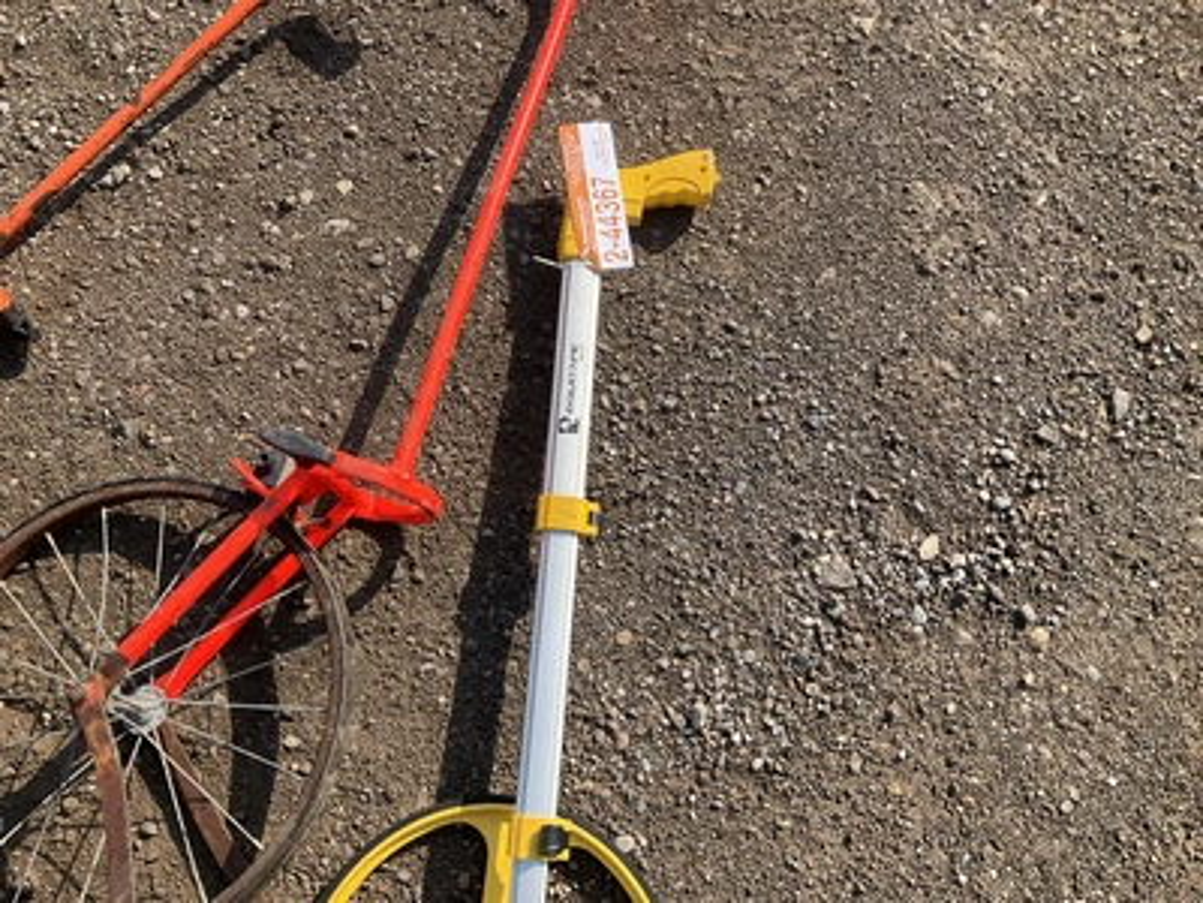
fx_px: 1008
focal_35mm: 29
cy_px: 452
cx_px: 602
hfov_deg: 61.7
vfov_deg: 48.2
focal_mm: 3
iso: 25
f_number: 1.8
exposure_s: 1/829
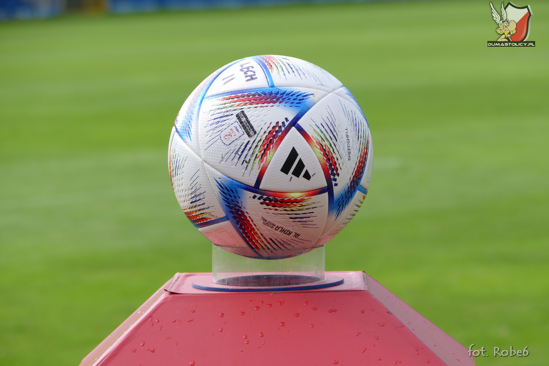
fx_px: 2989
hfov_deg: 10.5
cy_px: 183
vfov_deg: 7.0
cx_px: 274
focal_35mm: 196
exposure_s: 1/640
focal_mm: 71.46
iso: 125
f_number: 4
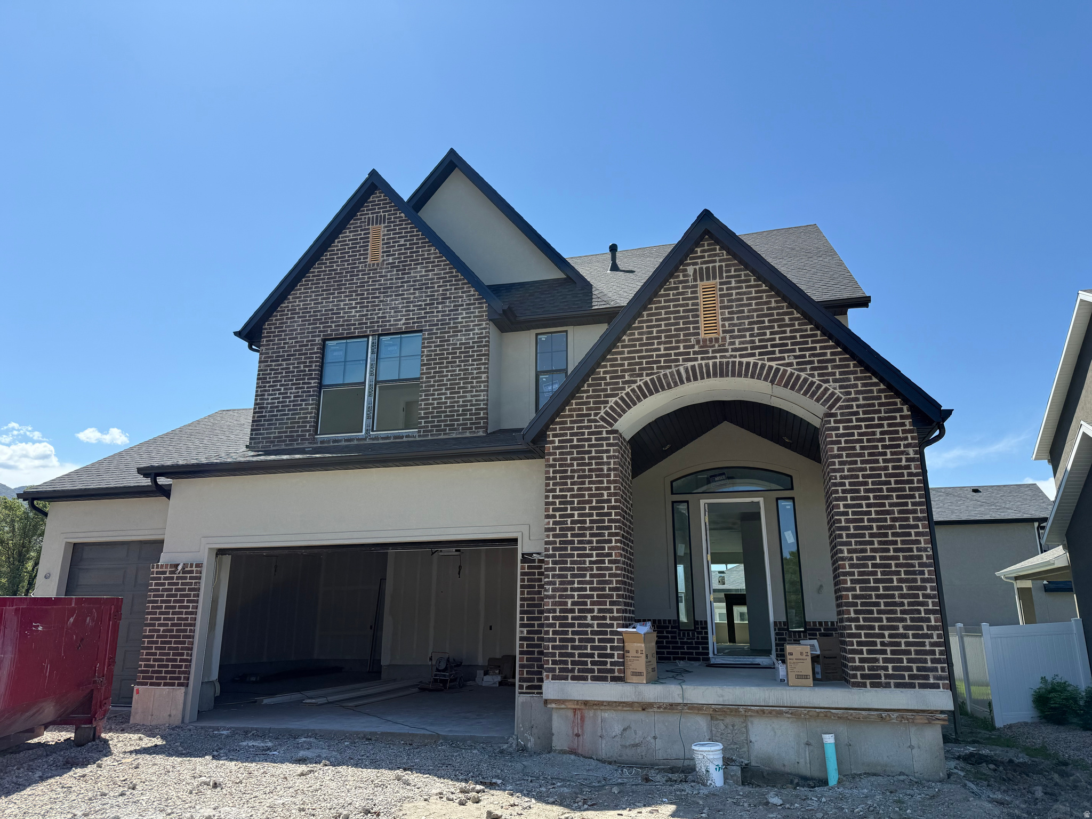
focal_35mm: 24
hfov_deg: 71.6
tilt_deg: +18.4
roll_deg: -1.0
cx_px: 546
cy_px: 410
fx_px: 757
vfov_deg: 56.8
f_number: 1.78
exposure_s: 1/4167
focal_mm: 6.76
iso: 80
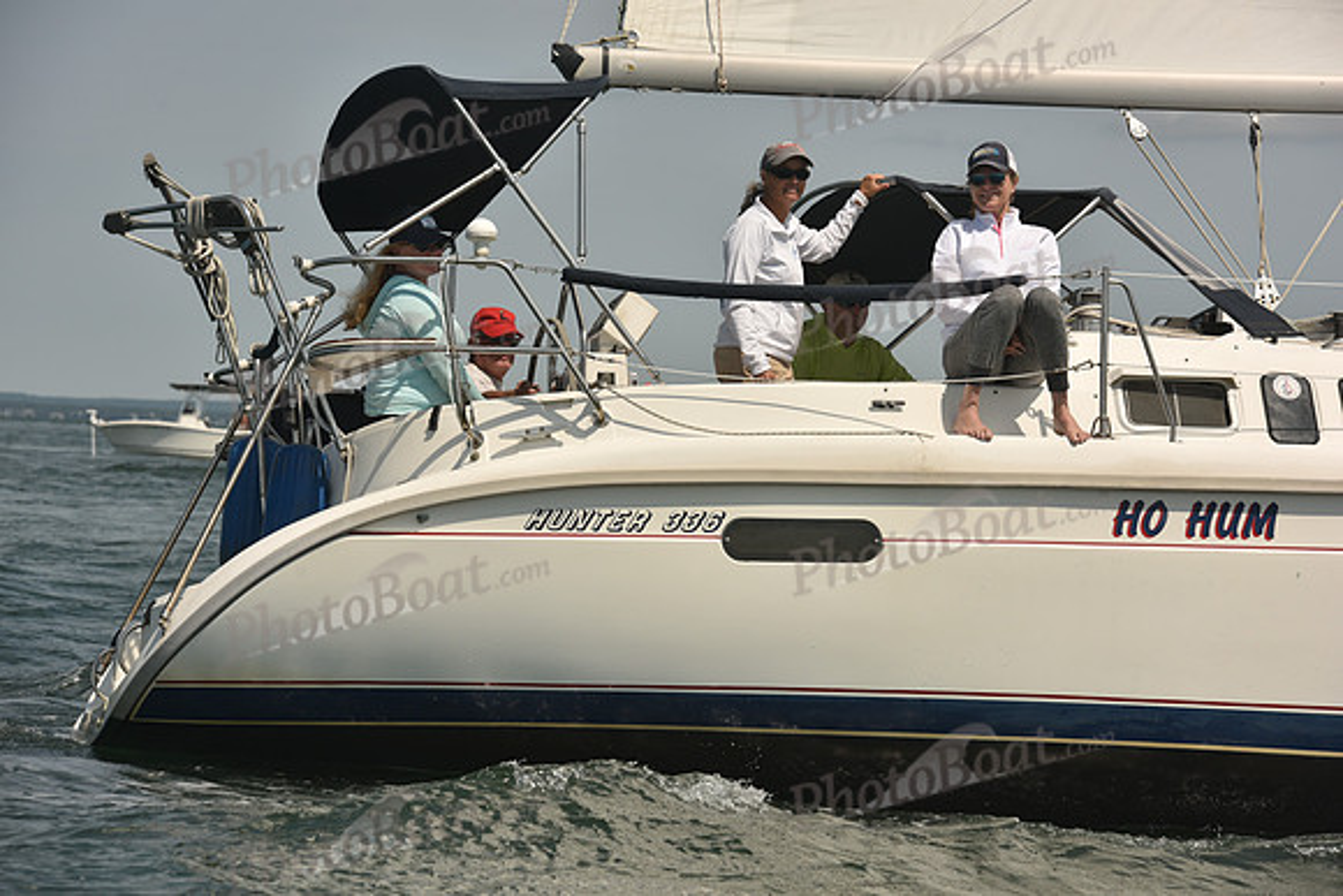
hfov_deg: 14.7
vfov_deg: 9.8
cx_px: 672
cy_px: 448
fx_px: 5224
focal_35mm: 140
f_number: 9
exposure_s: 1/1000
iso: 320
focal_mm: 140
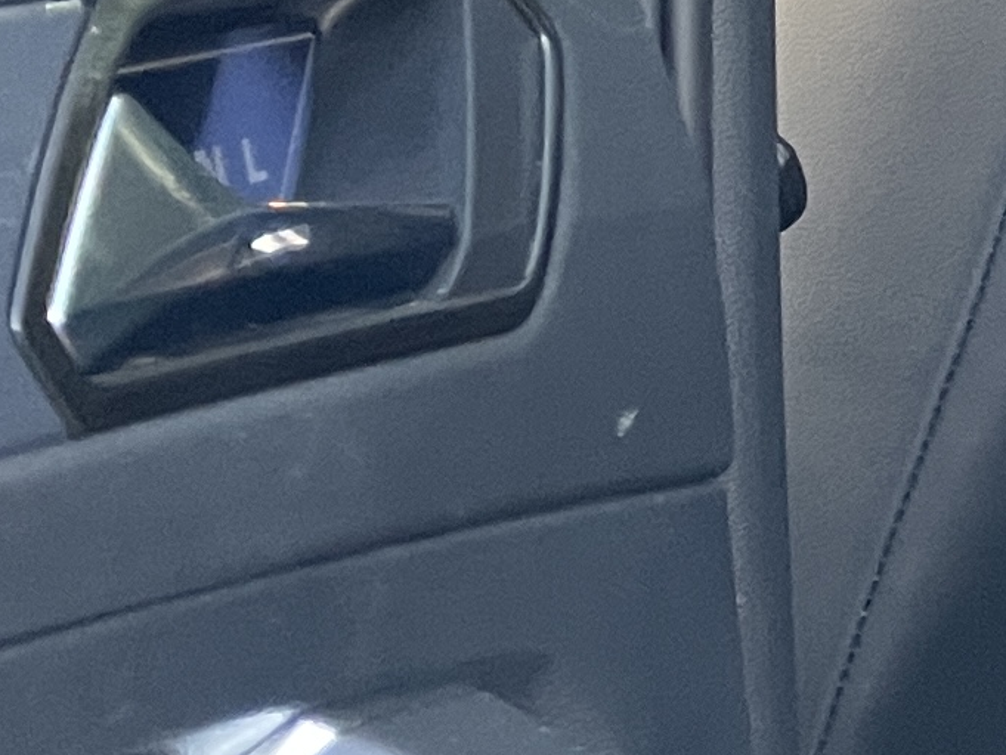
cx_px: 2891
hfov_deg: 10.0
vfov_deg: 9.6
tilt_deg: -11.8
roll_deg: +3.1
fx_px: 4476
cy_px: 98
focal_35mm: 154
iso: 200
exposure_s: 1/60
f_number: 1.6
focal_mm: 4.2
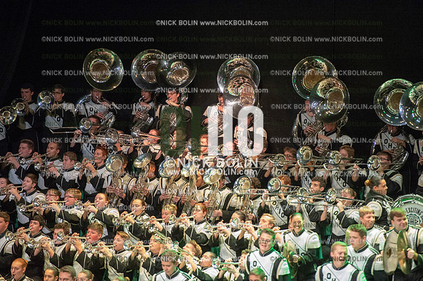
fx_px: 2349
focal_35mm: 200
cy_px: 140
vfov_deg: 6.9
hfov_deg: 10.3
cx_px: 212
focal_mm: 200
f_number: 2.8
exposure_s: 1/640
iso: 8000
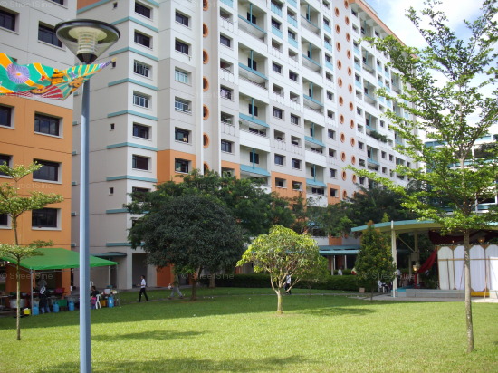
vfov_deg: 38.6
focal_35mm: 37
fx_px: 532
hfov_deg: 50.2
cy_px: 186
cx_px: 249
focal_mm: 6.2
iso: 80
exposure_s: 1/125
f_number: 5.6
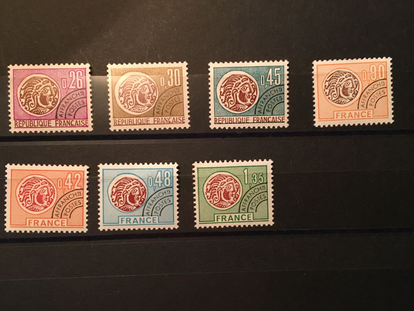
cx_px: 207
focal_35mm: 29
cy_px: 156
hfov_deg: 61.7
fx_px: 347
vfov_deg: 48.2
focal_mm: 4.15
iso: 160
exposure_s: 1/33
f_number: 2.2
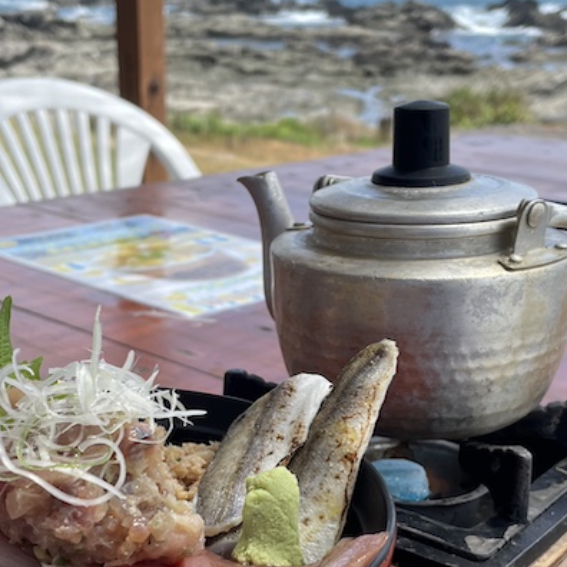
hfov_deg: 29.5
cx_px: 233
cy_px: 387
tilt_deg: -20.8
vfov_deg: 29.3
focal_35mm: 58
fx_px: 1075
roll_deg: +0.0
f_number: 1.6
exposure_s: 1/2257
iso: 32
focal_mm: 4.2
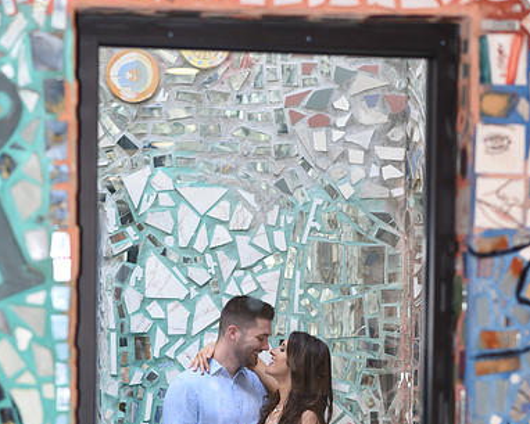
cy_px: 370
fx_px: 1899
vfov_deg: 12.7
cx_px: 264
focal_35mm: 121
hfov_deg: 15.9
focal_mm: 85
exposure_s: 1/160
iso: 320
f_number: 3.2
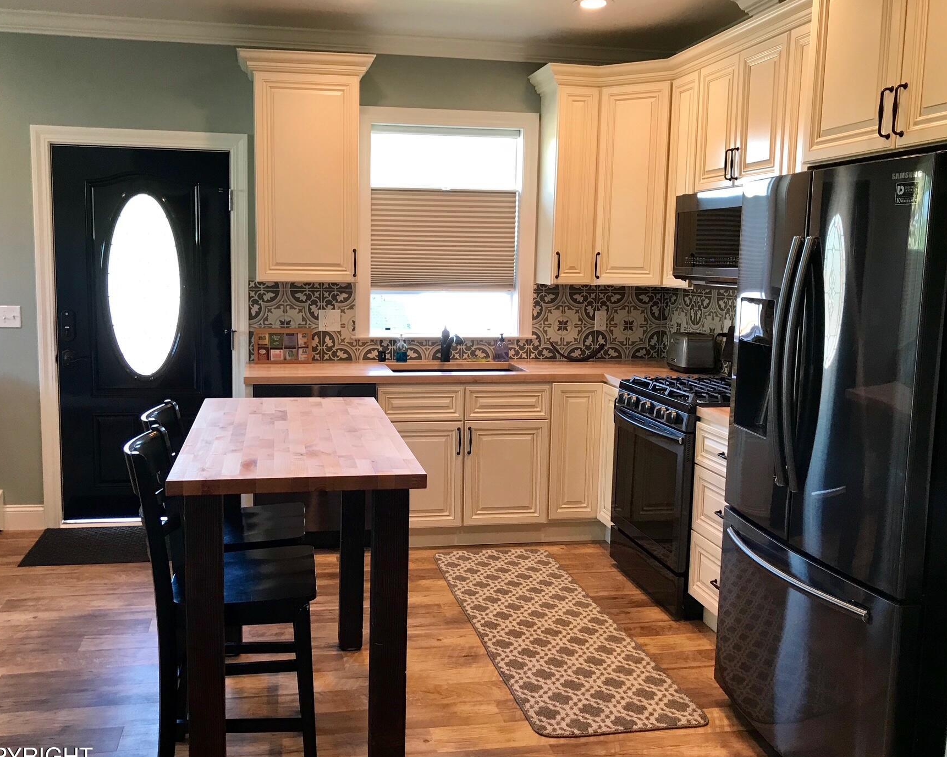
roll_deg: -1.6
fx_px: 897
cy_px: 379
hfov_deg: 55.6
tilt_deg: -8.5
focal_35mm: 32
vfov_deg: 45.8
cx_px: 434
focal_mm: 3.99
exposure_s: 1/30
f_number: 1.8
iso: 32
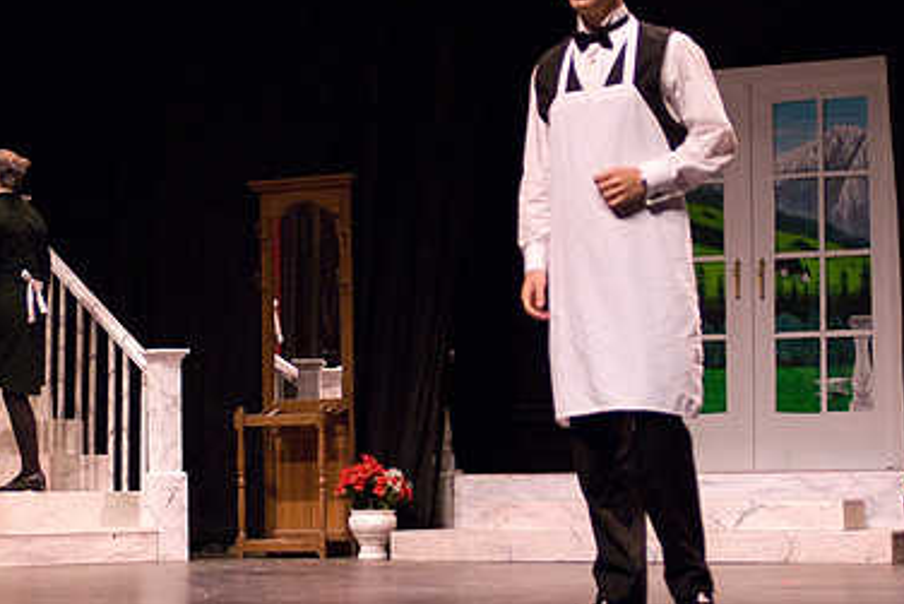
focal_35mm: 88
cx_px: 421
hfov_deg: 23.1
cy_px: 224
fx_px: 2211
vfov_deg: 15.5
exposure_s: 1/160
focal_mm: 38
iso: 1600
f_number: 2.8
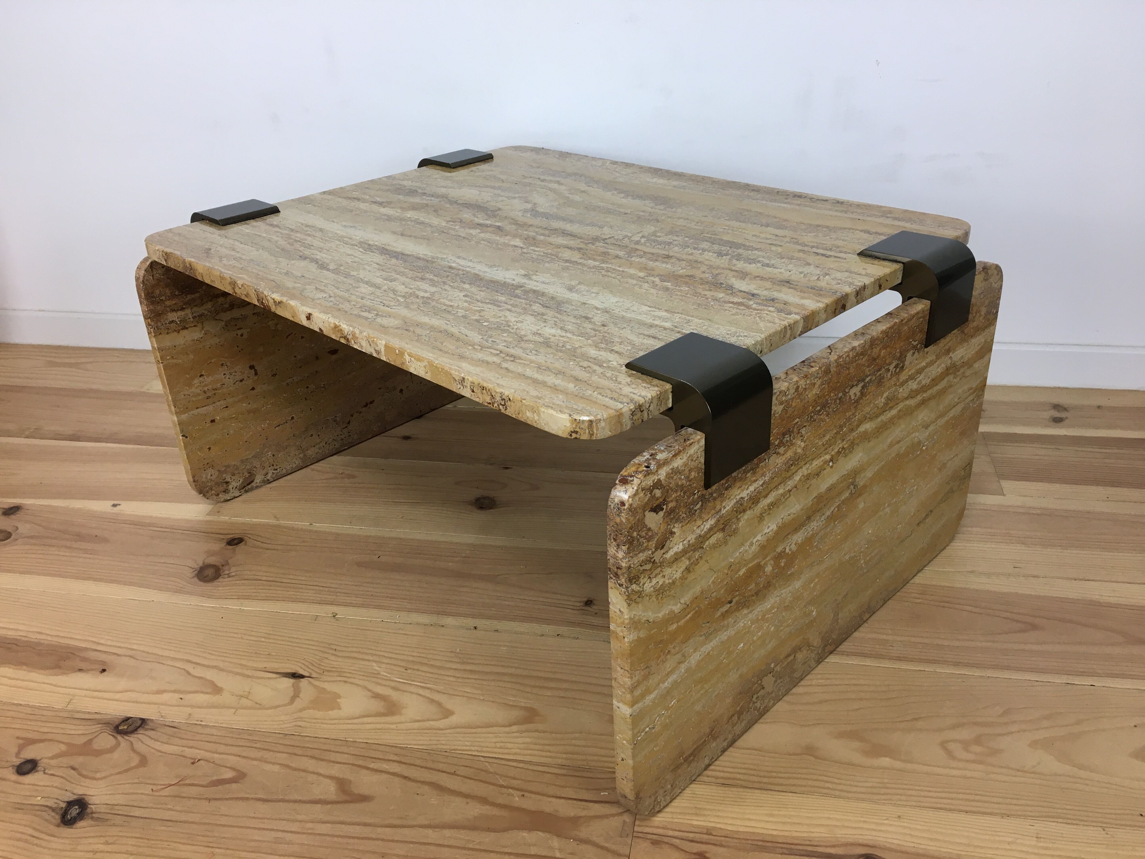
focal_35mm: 29
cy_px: 430
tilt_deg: -27.8
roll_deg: +3.6
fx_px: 959
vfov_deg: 48.2
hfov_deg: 61.7
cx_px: 572
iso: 32
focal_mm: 4.15
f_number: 2.2
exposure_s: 1/33
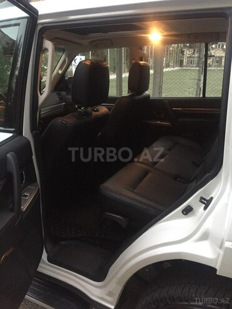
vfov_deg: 61.7
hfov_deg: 48.2
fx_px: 259
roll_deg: +0.2
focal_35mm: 29
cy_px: 154
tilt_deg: -17.9
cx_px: 116
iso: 320
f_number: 2.2
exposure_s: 1/17
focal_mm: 4.15
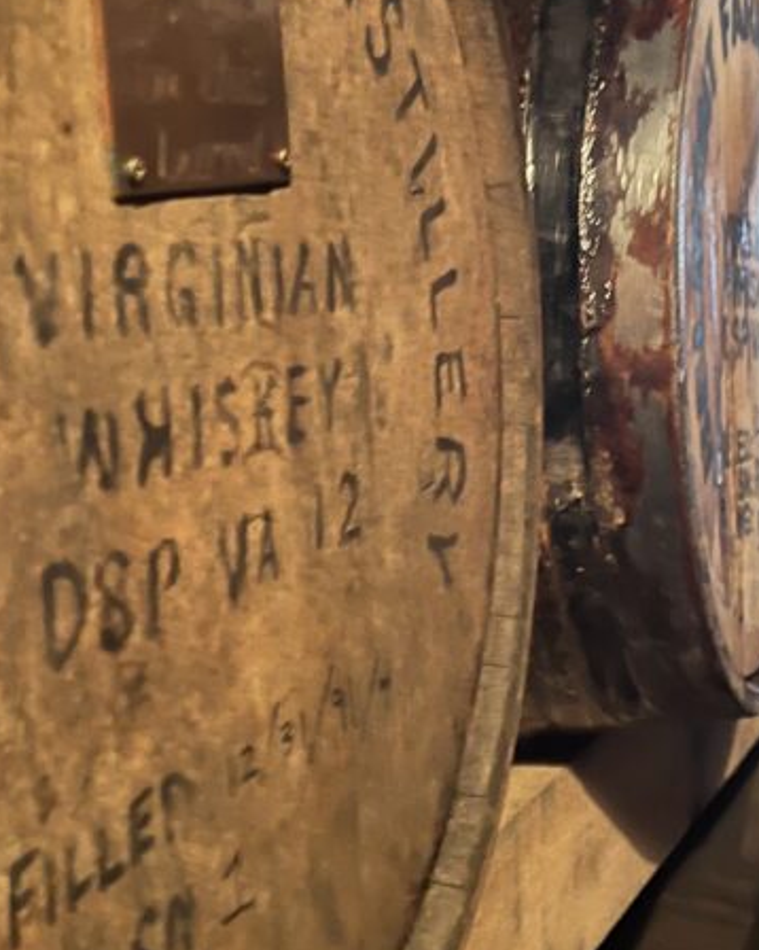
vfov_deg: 32.5
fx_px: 1630
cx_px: 585
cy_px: 414
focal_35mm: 58
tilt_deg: -5.6
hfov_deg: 25.8
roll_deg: +1.2
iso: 640
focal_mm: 5.7
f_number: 1.5
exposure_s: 1/12
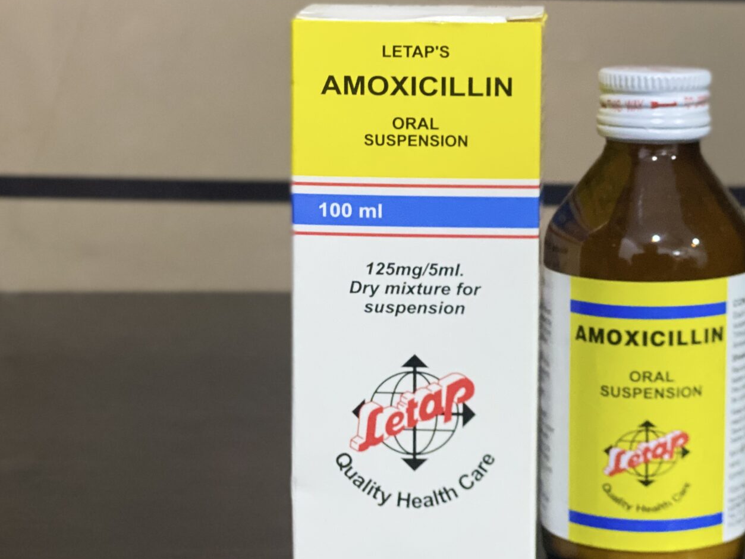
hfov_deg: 22.9
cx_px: 523
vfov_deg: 17.4
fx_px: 1830
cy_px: 261
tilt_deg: -8.7
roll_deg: +0.3
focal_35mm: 85
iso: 320
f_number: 2
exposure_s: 1/33
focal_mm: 6
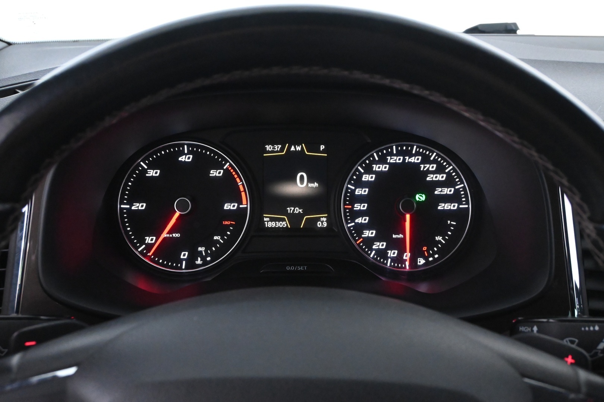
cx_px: 302
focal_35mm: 34
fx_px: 579
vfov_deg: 38.4
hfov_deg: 55.1
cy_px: 201
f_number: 5.6
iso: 6400
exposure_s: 1/40
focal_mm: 23
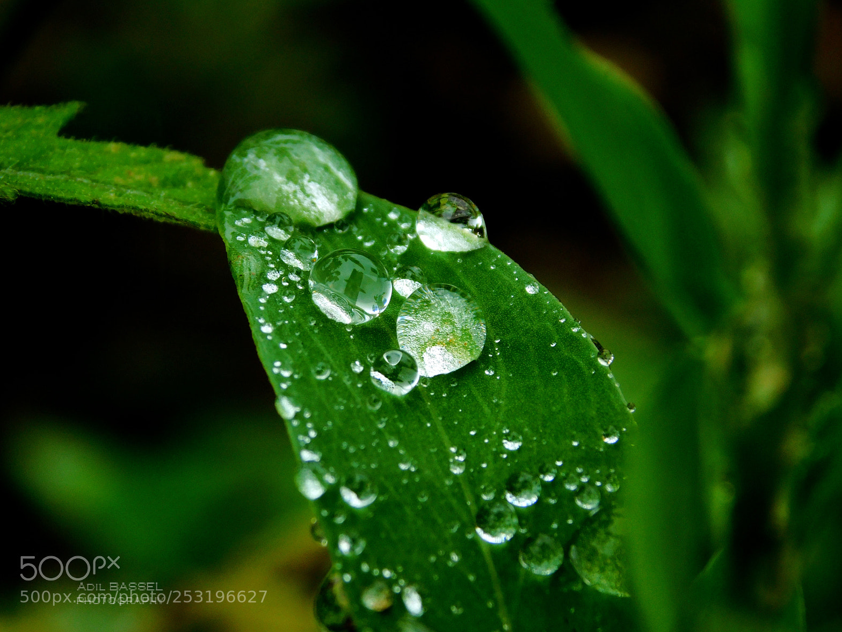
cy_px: 317
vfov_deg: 5.0
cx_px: 416
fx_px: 7297
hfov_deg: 6.6
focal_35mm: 300
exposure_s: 1/125
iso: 125
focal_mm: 52.2
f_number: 5.7
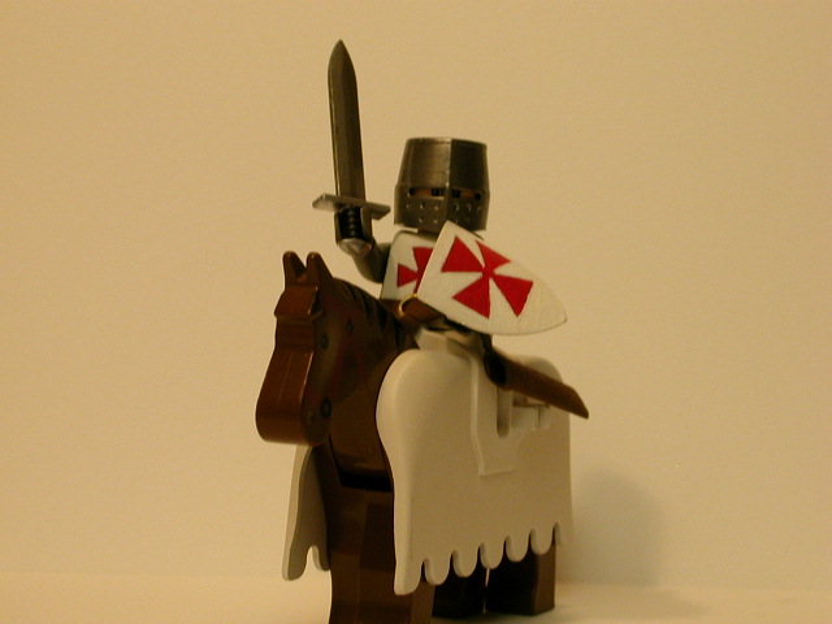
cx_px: 416
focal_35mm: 92
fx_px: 2211
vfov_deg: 16.1
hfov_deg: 21.3
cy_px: 312
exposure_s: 1/30.8
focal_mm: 14
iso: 153
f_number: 4.4
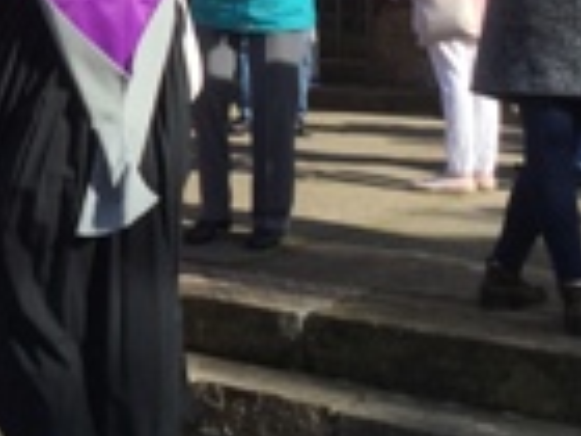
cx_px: -141
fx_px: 1662
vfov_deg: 14.5
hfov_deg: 18.6
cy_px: -87
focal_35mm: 99
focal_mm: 3.3
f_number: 2.4
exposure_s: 1/783
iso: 25
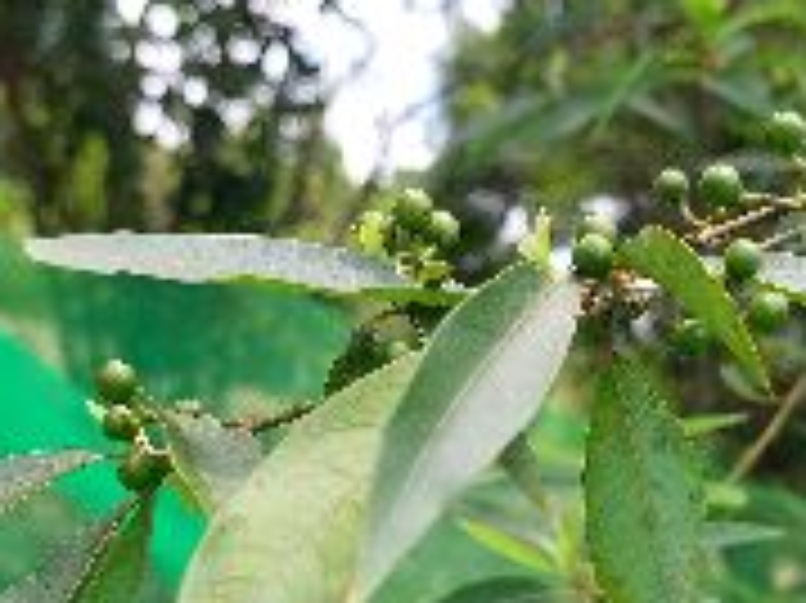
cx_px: 432
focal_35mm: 56
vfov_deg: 25.7
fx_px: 1303
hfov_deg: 34.4
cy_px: 454
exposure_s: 1/238
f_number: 1.8
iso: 40
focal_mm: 5.23
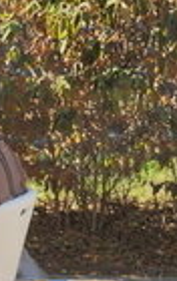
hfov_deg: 10.3
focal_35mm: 127
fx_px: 976
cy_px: 91
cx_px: 28
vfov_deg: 16.4
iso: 50
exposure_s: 1/1859
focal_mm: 5
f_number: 1.8
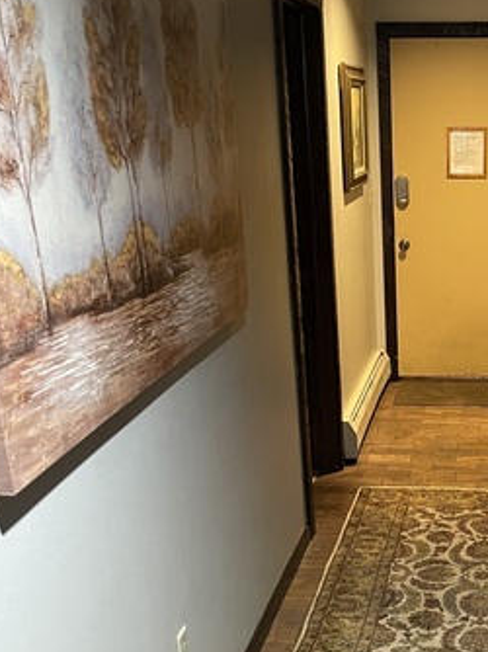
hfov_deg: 27.7
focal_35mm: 50
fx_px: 941
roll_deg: +0.0
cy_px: 481
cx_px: 461
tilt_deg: -21.0
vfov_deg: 37.4
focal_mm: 5.1
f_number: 1.6
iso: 640
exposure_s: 1/30
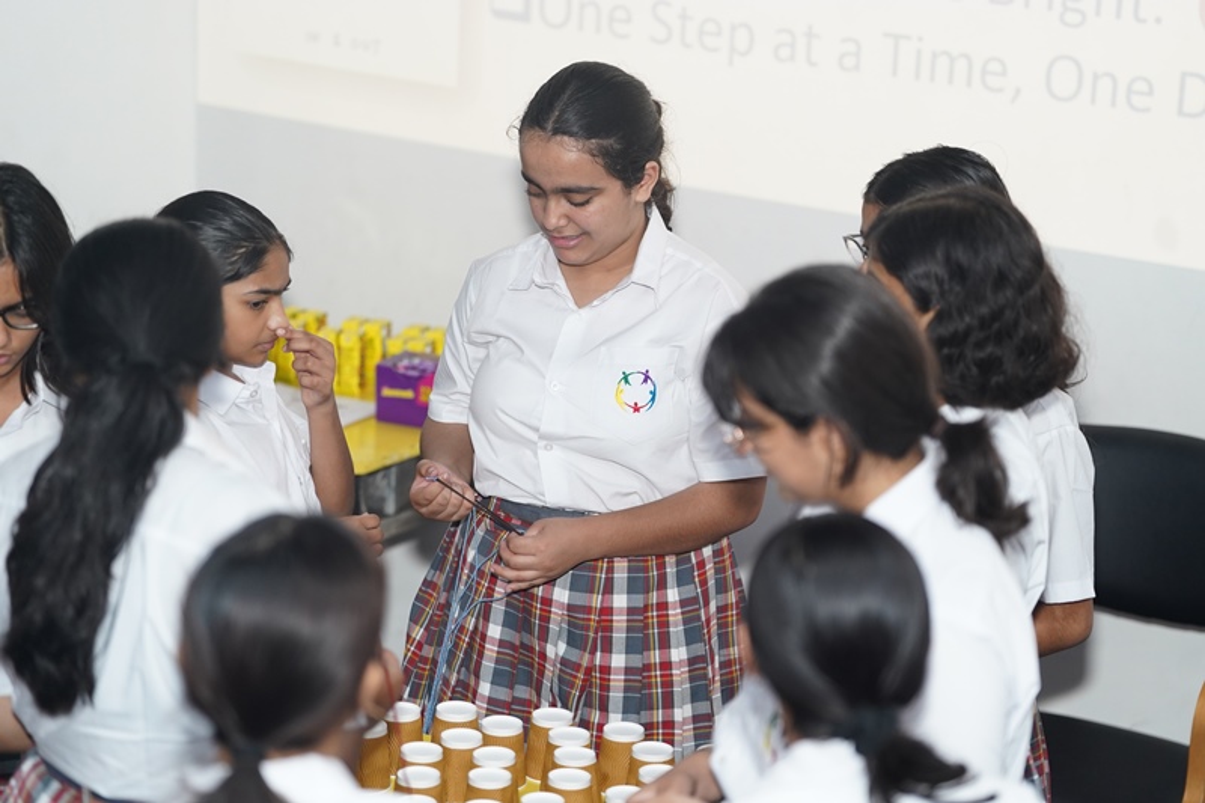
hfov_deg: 16.9
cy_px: 402
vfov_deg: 11.3
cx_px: 602
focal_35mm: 121
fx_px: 4049
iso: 1600
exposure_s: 1/200
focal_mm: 121
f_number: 2.8
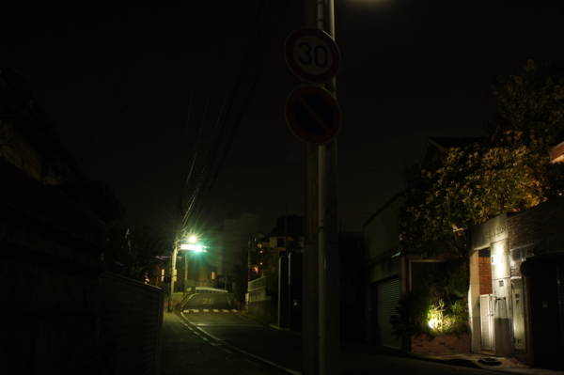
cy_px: 188
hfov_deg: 53.2
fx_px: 564
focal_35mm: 36
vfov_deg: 36.8
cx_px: 282
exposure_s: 4
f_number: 8
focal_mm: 24
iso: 200
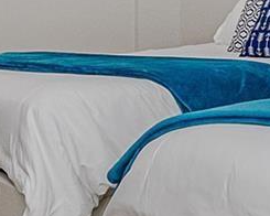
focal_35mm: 98
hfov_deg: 18.3
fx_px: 783
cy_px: 15
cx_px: 346
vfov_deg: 15.5
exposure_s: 1/50
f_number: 8
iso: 1600
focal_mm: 16
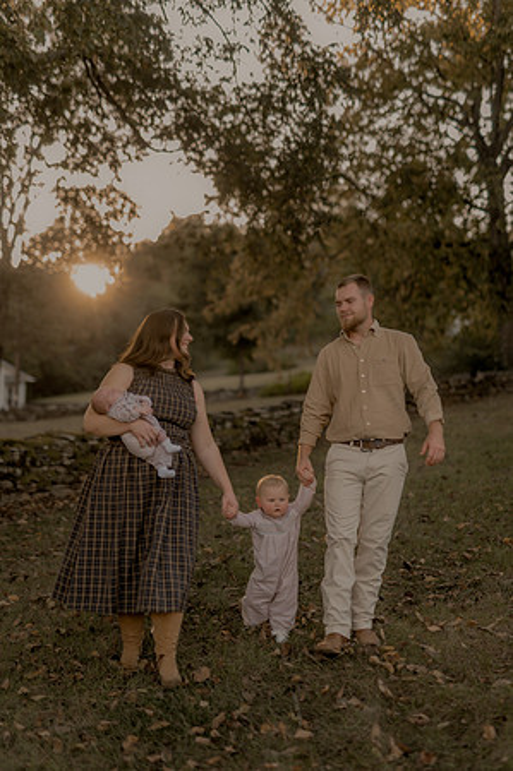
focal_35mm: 50
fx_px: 1071
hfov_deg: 26.9
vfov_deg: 39.6
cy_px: 386
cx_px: 256
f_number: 1.8
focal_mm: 50
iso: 160
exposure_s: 1/400
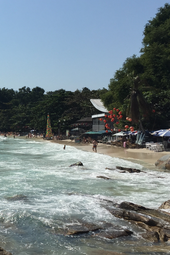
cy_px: 134
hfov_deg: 24.8
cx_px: -13
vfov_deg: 38.9
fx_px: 361
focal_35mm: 51
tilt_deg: -0.9
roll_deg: -1.7
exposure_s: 1/4950
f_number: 2.2
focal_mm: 4.15
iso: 32
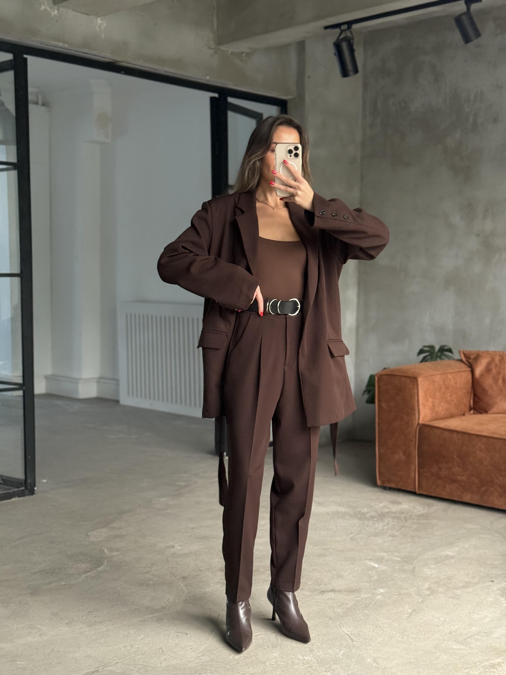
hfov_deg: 30.3
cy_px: 338
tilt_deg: -16.6
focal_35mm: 48
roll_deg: +0.7
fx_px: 936
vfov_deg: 39.7
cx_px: 253
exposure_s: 1/40
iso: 320
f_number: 1.78
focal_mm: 6.76
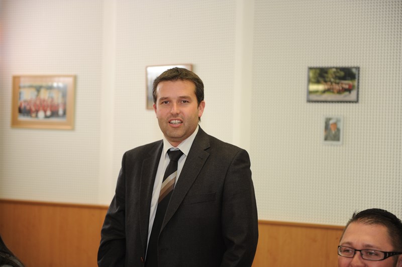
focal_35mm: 70
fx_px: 781
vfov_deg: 19.4
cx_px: 201
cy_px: 134
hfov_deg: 28.9
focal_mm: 70
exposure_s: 1/200
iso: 800
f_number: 2.8
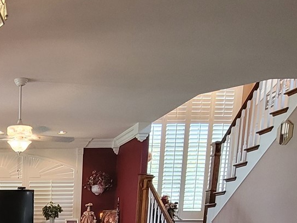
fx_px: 395
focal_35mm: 46
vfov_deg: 25.6
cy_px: 311
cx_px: -31
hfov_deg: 35.3
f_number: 2.2
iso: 400
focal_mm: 2.2
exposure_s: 1/60
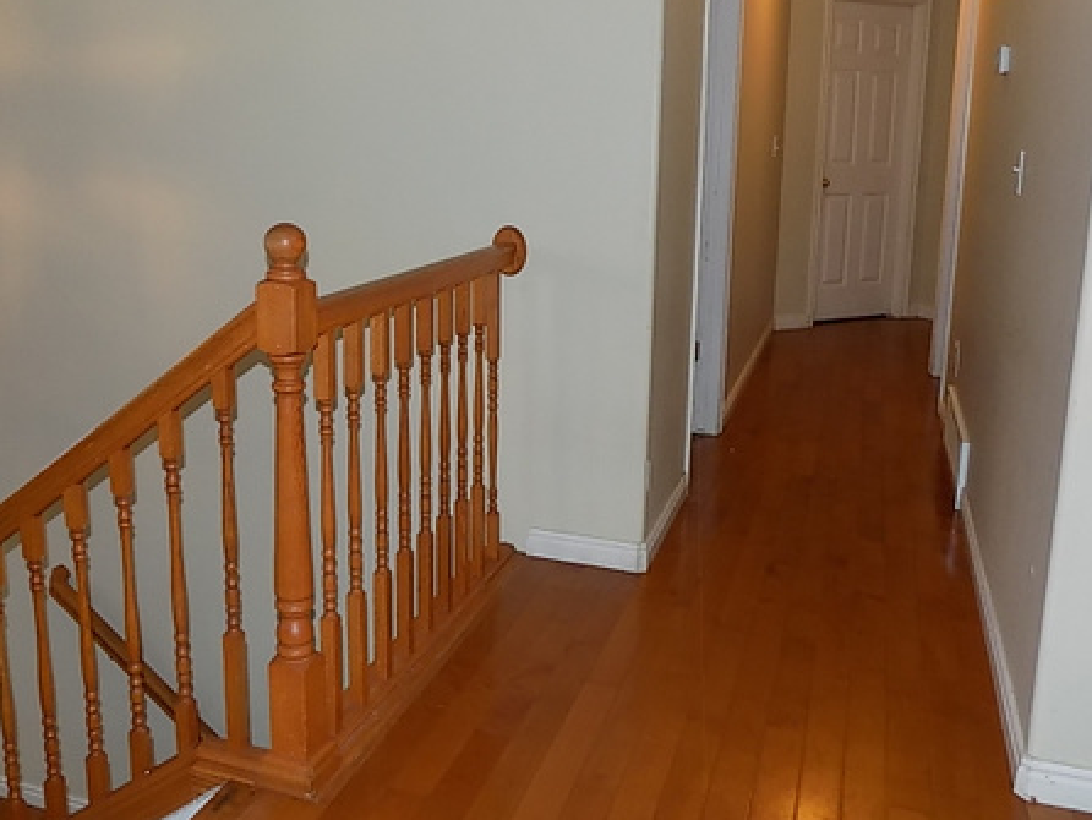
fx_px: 1042
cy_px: 338
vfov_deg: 42.8
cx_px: 509
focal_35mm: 33
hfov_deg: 55.3
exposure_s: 1/30
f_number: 3.1
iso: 200
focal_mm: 4
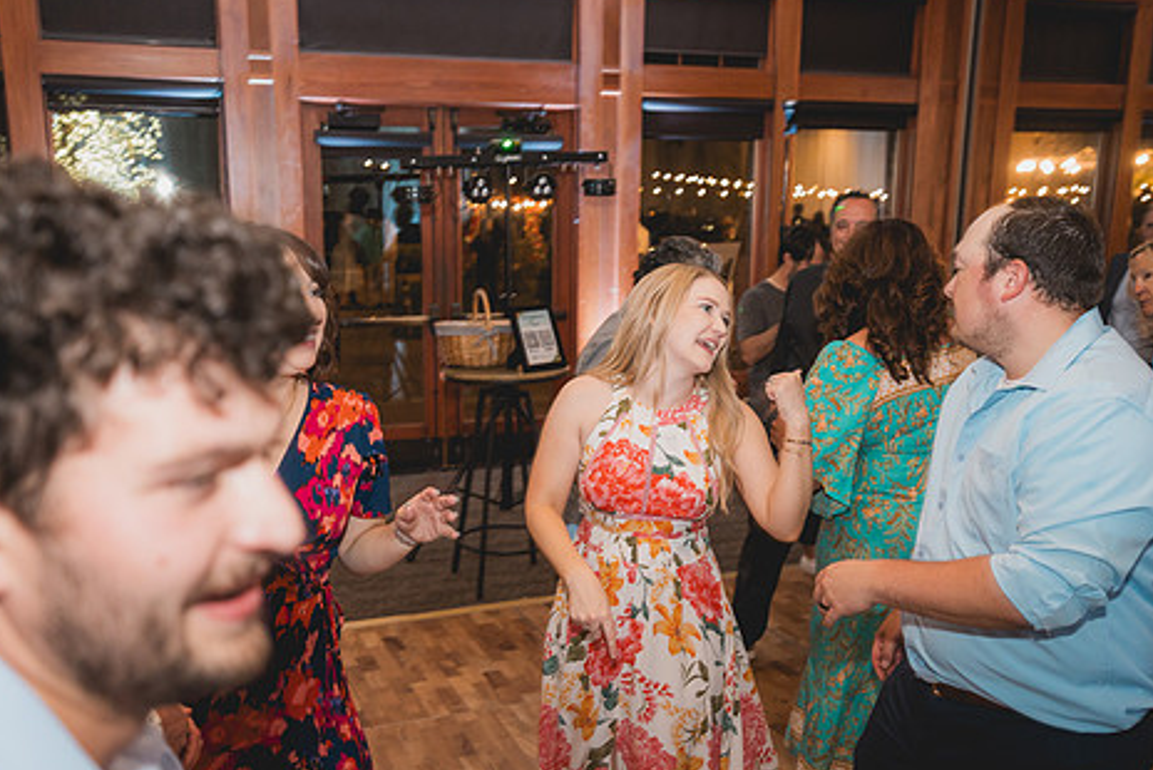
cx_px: 524
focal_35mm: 35
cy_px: 426
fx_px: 1122
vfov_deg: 37.9
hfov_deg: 54.3
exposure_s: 1/40
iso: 2500
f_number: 2.8
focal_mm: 28
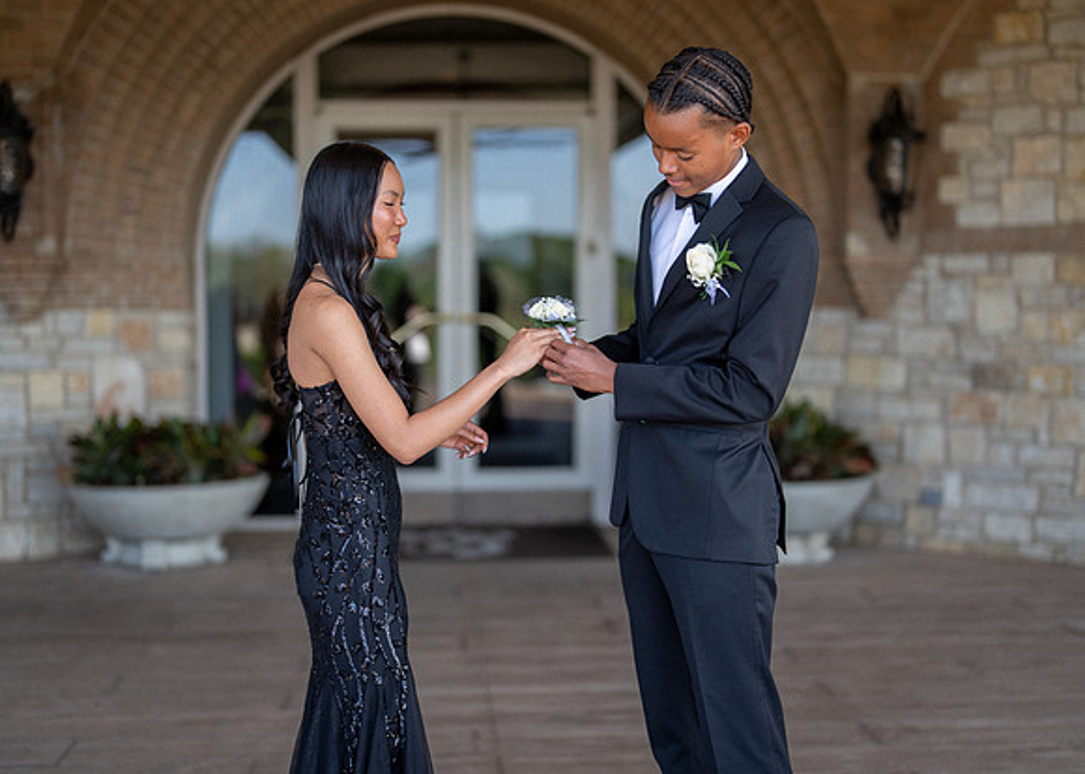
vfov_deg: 26.5
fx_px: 1646
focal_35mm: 53
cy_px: 387
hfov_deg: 36.5
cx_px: 542
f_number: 1.3
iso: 160
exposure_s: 1/1250
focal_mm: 50
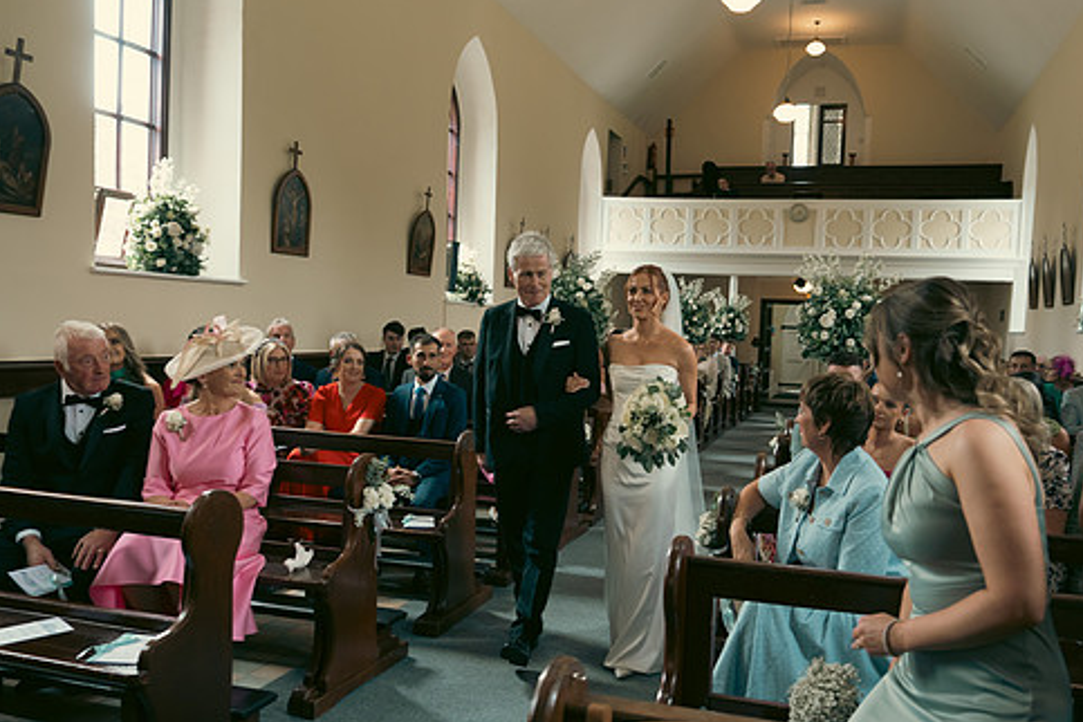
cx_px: 614
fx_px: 902
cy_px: 369
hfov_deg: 61.7
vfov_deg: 43.6
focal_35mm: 30
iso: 1000
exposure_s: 1/200
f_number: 3.5
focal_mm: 25
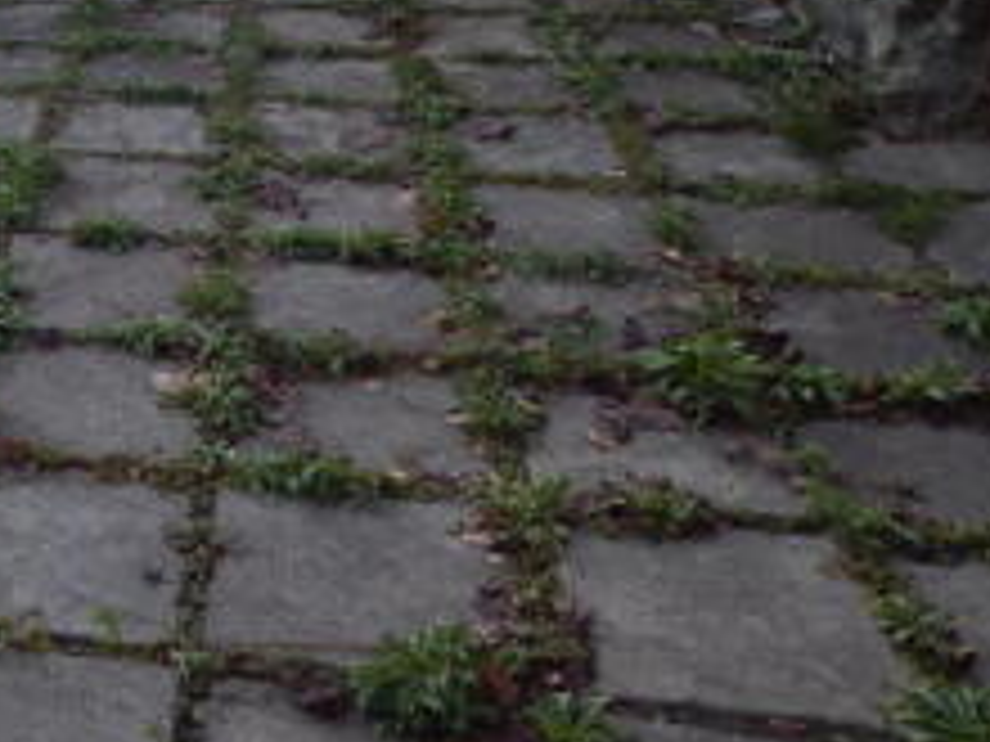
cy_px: -200
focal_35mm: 61
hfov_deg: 28.6
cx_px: -115
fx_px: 1745
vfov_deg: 21.8
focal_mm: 4
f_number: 3
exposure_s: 1/80
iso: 125
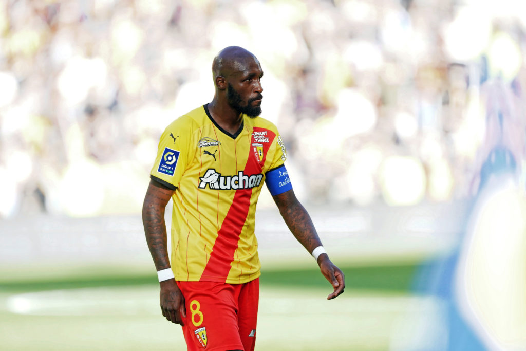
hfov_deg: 4.1
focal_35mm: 500
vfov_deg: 2.8
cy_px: 176
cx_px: 263
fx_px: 7306
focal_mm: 500
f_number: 4
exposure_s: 1/1600
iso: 1250
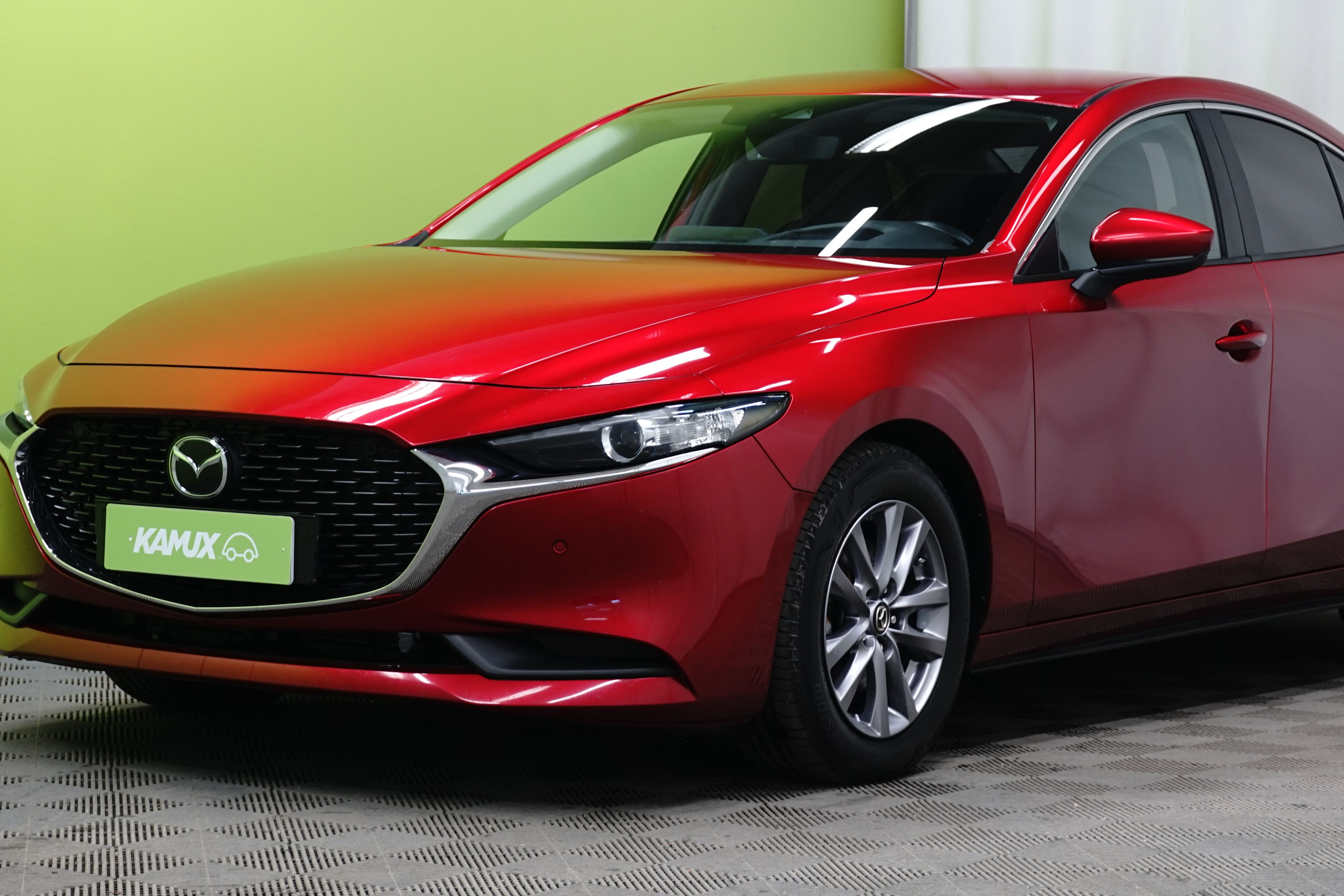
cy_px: 340
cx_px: 772
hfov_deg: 21.9
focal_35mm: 93
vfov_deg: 14.7
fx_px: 3472
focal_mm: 69
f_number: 8
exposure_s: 1/6
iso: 500
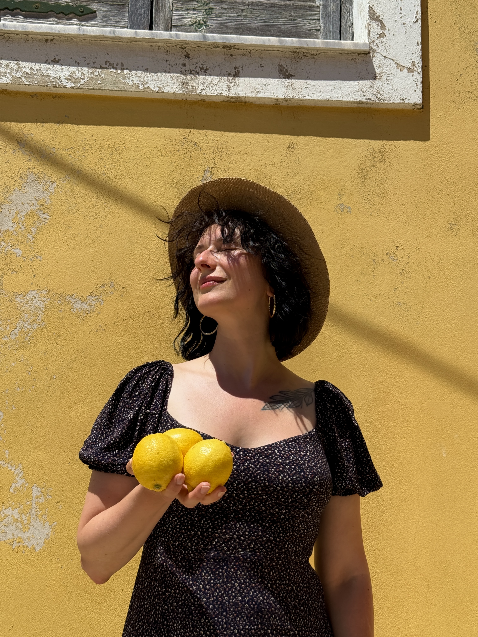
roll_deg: -1.5
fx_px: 884
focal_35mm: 48
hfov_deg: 30.3
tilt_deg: +14.8
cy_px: 318
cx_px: 239
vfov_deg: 39.7
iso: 64
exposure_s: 1/6024
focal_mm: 6.76
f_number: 1.78
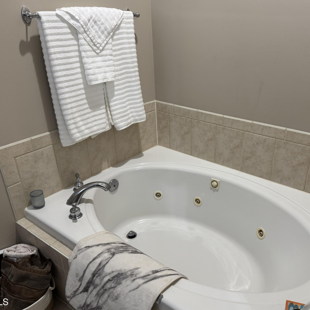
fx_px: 294
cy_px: 158
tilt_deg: -27.5
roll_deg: -1.2
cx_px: 196
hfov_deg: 54.9
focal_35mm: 29
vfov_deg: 55.6
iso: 200
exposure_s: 1/120
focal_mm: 6.76
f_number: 1.78
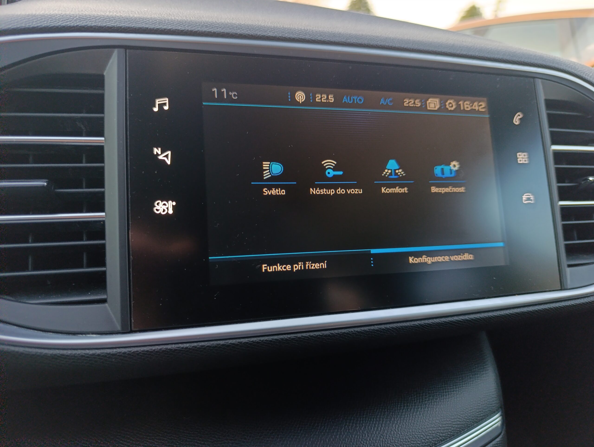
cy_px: 224
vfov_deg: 59.0
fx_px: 395
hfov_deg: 73.8
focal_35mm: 23
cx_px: 297
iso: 250
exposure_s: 1/100
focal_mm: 6.14
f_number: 1.6
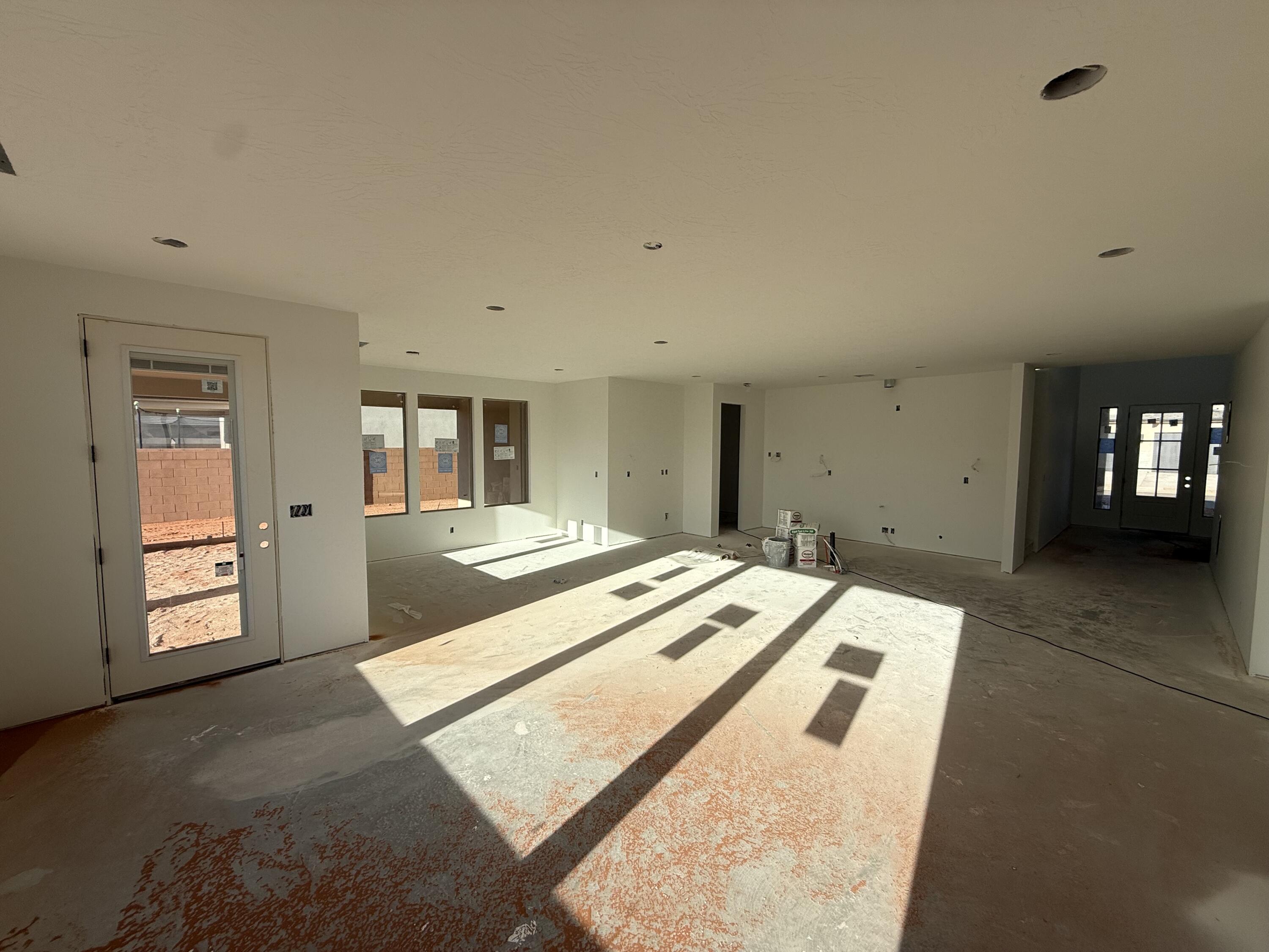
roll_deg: -1.1
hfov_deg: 102.1
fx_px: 513
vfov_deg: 85.7
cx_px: 634
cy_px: 476
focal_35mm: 14
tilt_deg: -2.4
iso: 50
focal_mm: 2.22
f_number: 2.2
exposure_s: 1/1087
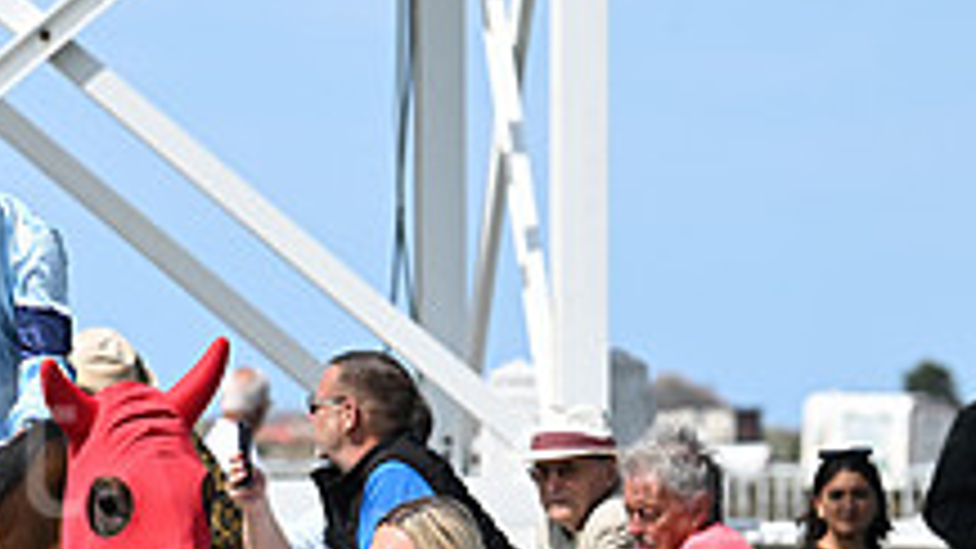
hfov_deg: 4.5
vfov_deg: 2.5
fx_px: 12317
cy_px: 736
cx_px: -198
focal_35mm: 476
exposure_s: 1/2500
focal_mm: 170
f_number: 5.6
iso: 400
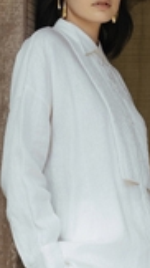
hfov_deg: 7.1
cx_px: 148
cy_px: 291
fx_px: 1210
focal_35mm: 171
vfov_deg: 12.4
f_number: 4
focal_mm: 55
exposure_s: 1/250
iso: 160
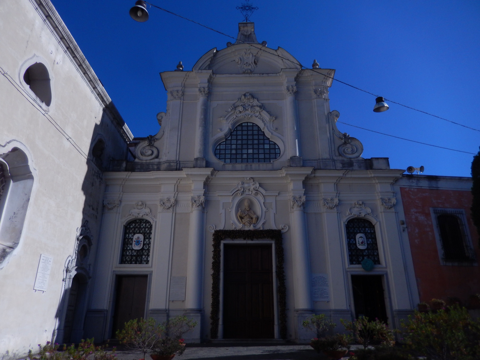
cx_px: 240
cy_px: 180
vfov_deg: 54.9
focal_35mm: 25
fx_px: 347
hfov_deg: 69.4
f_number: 6.8
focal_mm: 4.5
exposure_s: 1/800
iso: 125
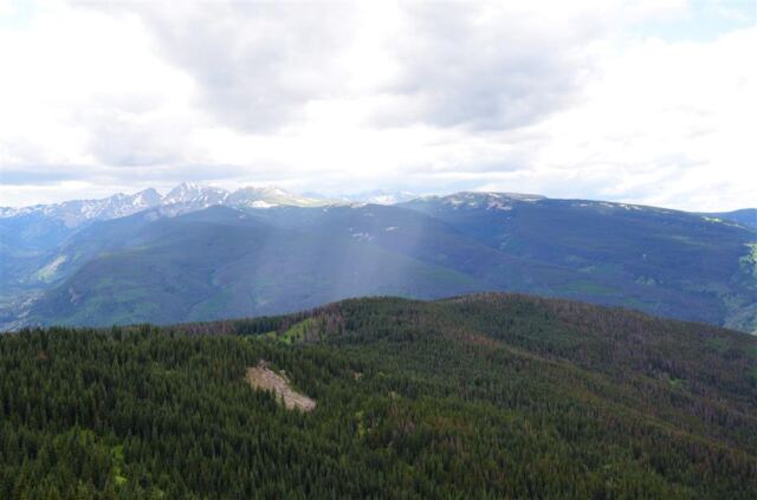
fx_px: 975
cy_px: 250
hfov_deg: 42.4
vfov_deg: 28.8
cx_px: 378
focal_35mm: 46
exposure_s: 1/160
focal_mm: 31
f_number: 8
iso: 100
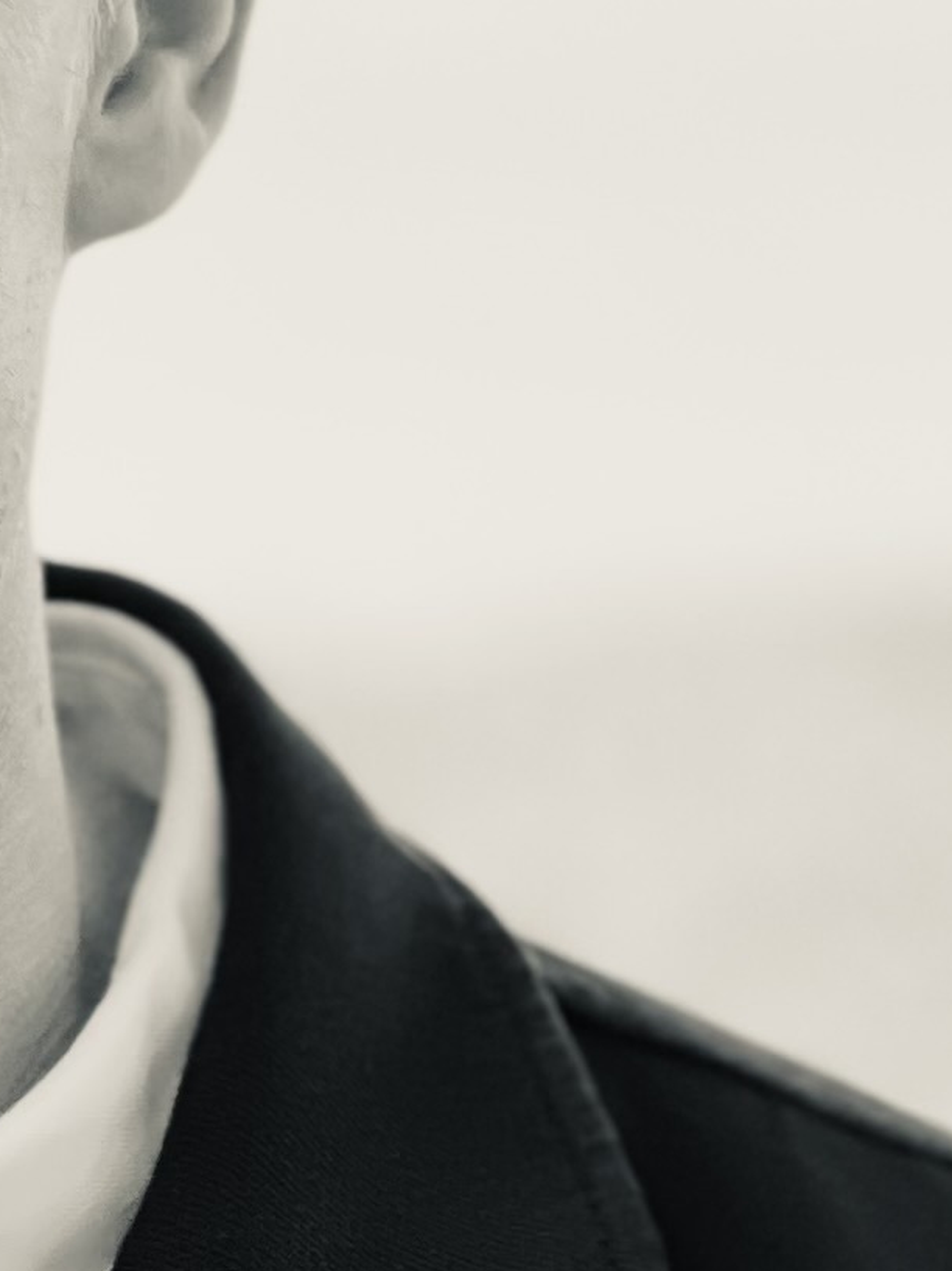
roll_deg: +1.6
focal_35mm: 316
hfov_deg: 4.7
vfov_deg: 6.3
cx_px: -334
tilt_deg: +0.7
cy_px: 1005
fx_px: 11596
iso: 32
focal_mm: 7.5
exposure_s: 1/318
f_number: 2.2
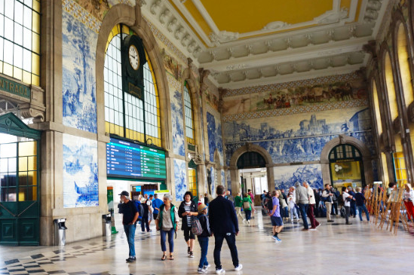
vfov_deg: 37.8
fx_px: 402
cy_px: 132
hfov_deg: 53.3
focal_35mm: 35
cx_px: 136
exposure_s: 1/60
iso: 200
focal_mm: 16
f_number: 4
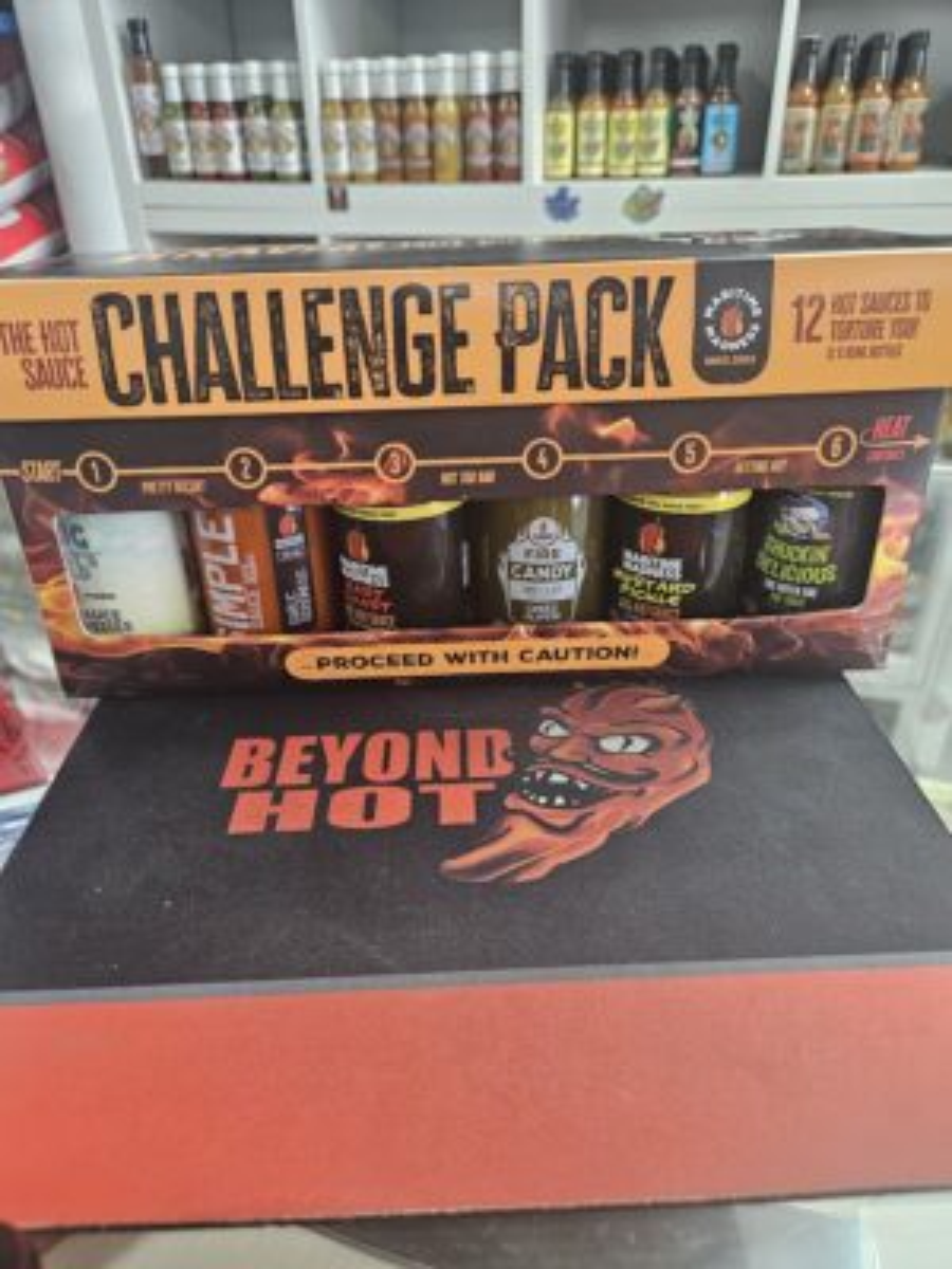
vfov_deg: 73.9
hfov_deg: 58.9
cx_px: 476
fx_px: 843
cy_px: 634
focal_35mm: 23
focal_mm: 5.4
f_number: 1.8
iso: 400
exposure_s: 1/120
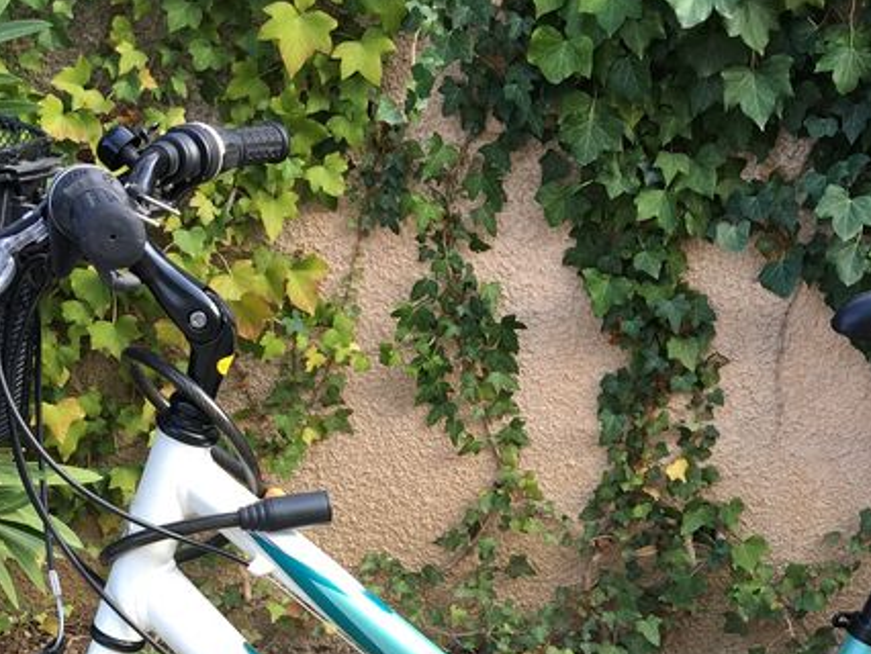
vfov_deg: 20.8
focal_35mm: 68
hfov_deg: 28.5
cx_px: 519
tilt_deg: -27.2
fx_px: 1712
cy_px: 691
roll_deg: +1.3
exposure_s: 1/100
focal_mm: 4.15
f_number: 2.2
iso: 25
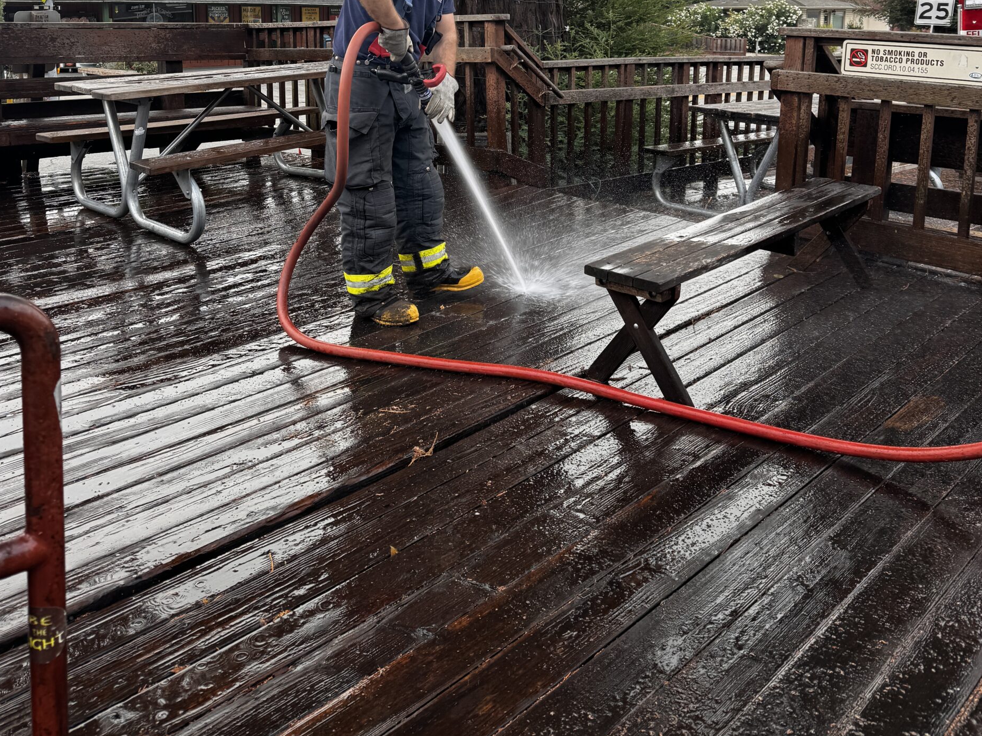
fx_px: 936
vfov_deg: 40.9
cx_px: 486
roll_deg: -0.3
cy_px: 133
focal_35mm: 33
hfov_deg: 55.4
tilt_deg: -8.3
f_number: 1.78
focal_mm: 6.76
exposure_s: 1/439
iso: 80
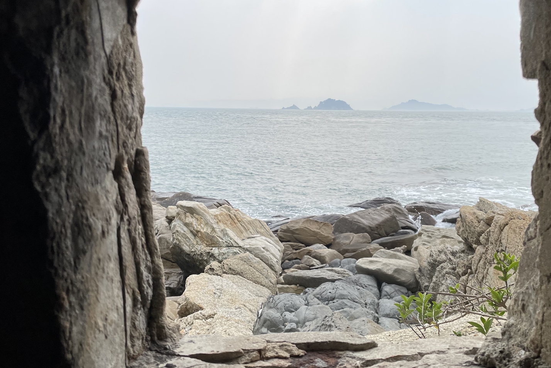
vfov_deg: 35.1
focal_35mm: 38
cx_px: 306
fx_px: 582
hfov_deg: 50.6
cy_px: 194
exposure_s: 1/2747
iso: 32
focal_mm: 4.2
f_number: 1.6
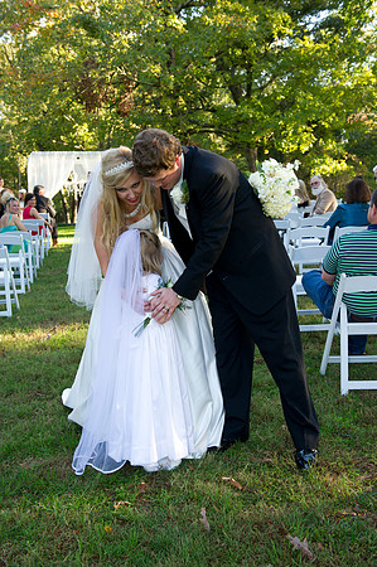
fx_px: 598
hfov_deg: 35.0
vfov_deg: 50.7
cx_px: 188
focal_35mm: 38
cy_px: 284
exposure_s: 1/125
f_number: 5.6
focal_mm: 38
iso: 640
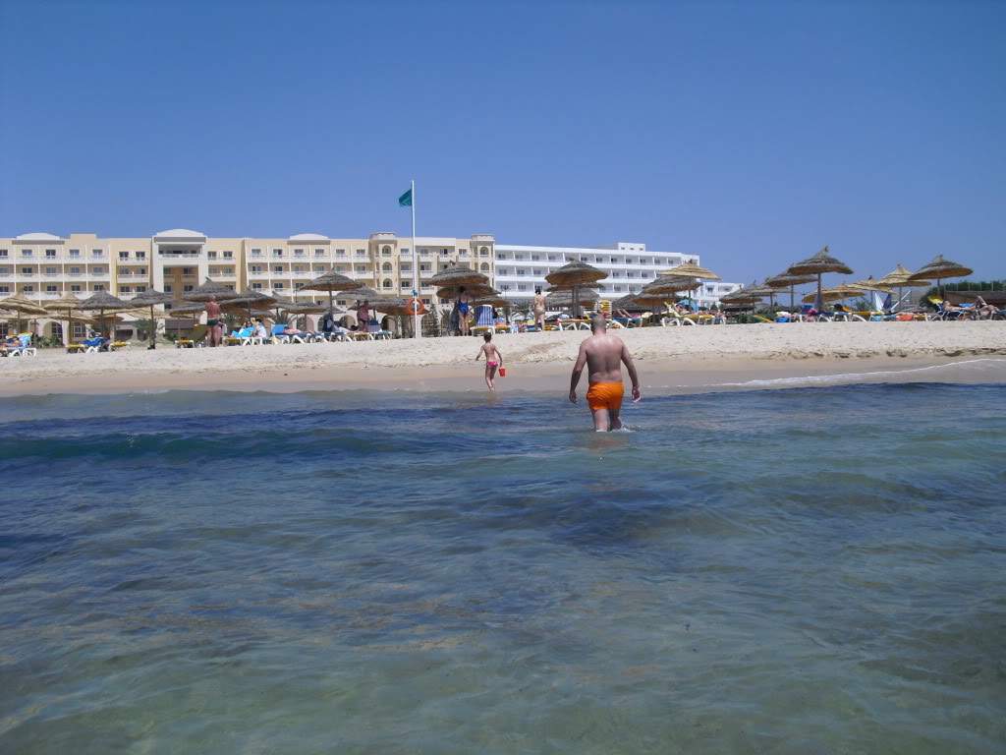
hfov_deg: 51.4
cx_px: 503
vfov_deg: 39.7
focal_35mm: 36
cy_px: 378
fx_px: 1046
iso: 64
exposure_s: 1/250
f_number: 7.8
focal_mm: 6.3
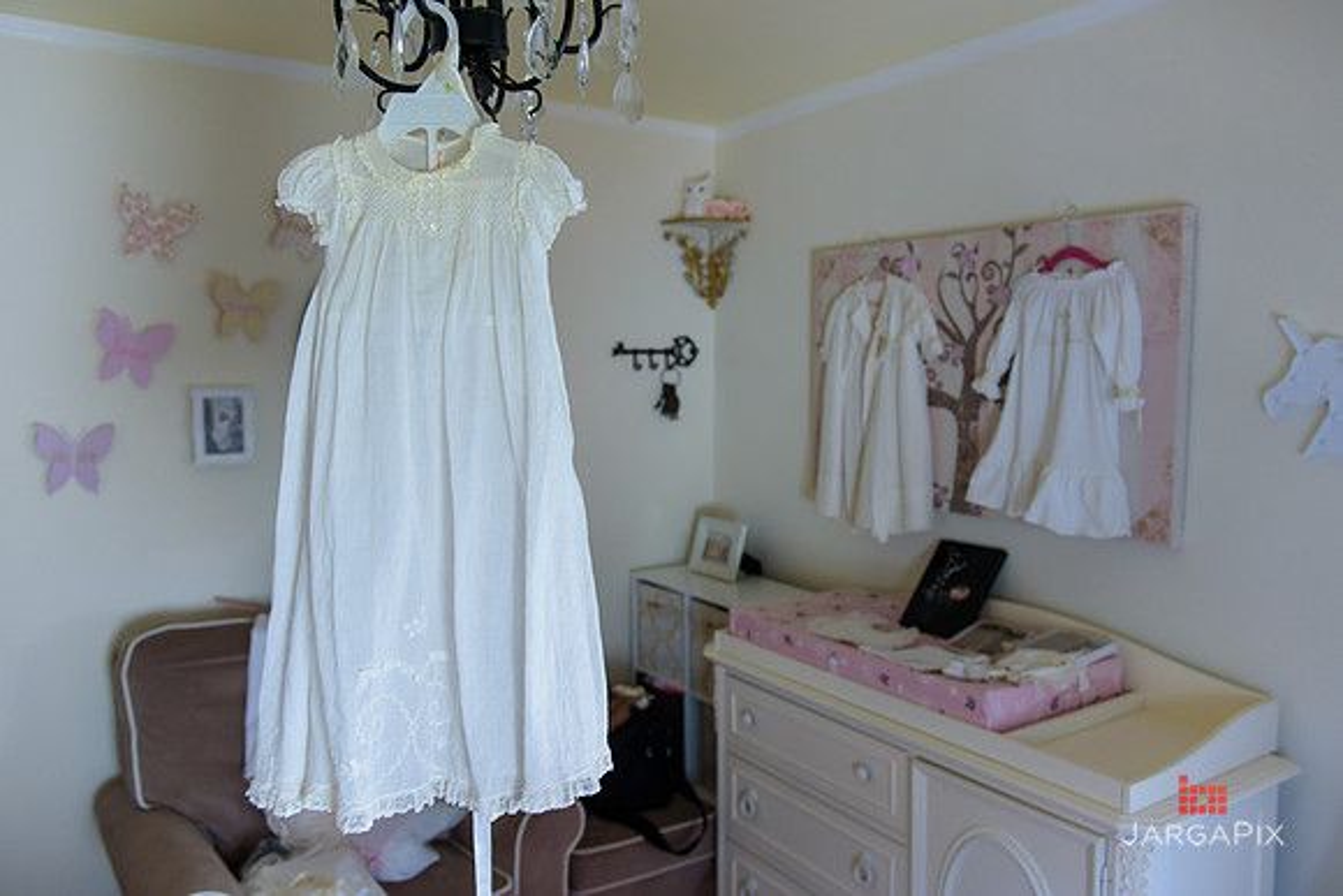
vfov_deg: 46.4
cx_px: 672
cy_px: 448
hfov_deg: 65.5
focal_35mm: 28
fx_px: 1045
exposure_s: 1/200
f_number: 3.2
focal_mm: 28
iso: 1000
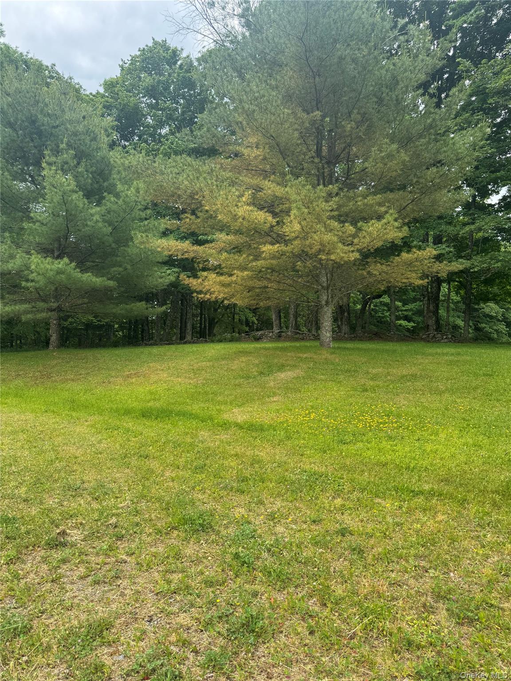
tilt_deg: -2.8
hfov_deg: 56.8
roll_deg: -0.5
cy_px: 340
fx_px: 472
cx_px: 256
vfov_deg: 71.6
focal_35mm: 24
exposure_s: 1/1366
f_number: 1.78
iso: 80
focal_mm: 6.76
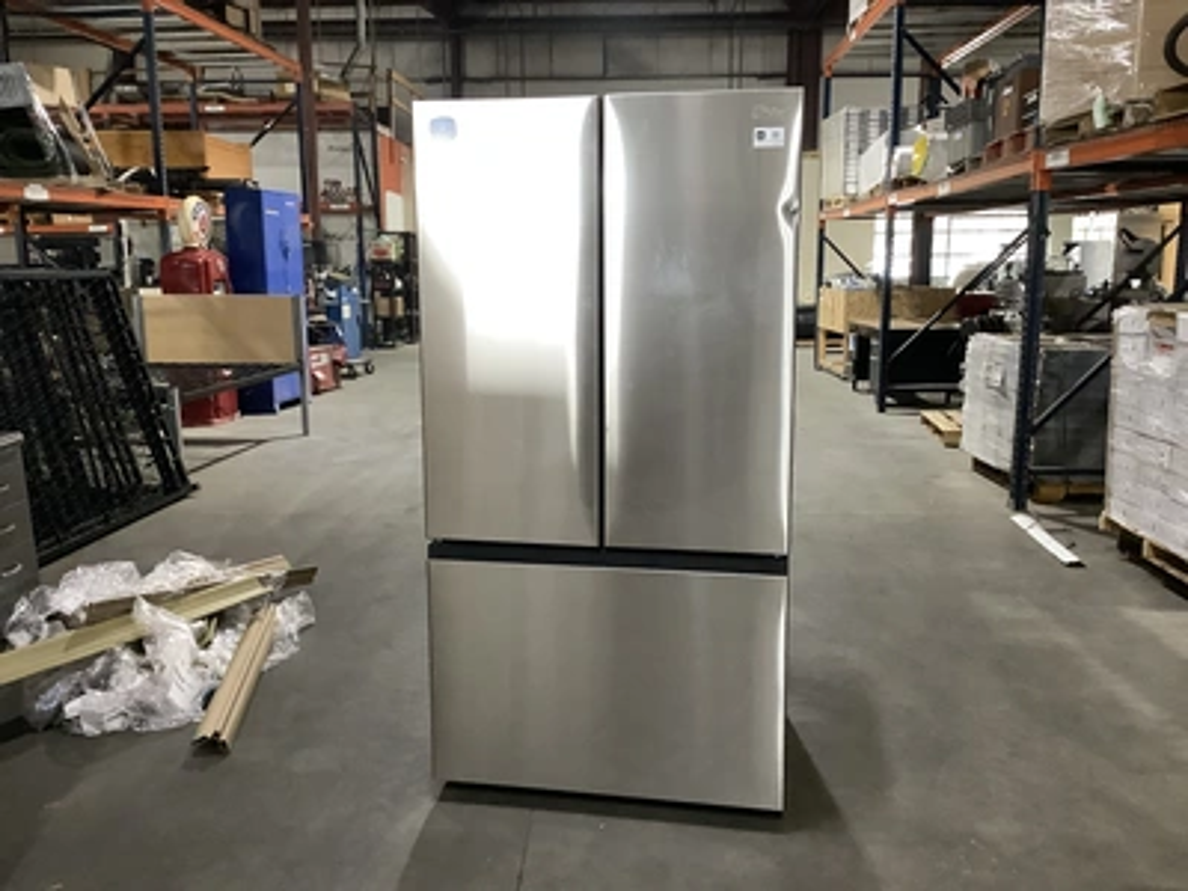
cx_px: 594
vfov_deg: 45.4
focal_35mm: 31
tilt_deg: -9.3
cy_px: 446
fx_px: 1064
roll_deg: -0.1
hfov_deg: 58.4
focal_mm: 3.3
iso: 250
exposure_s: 1/40
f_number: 2.4
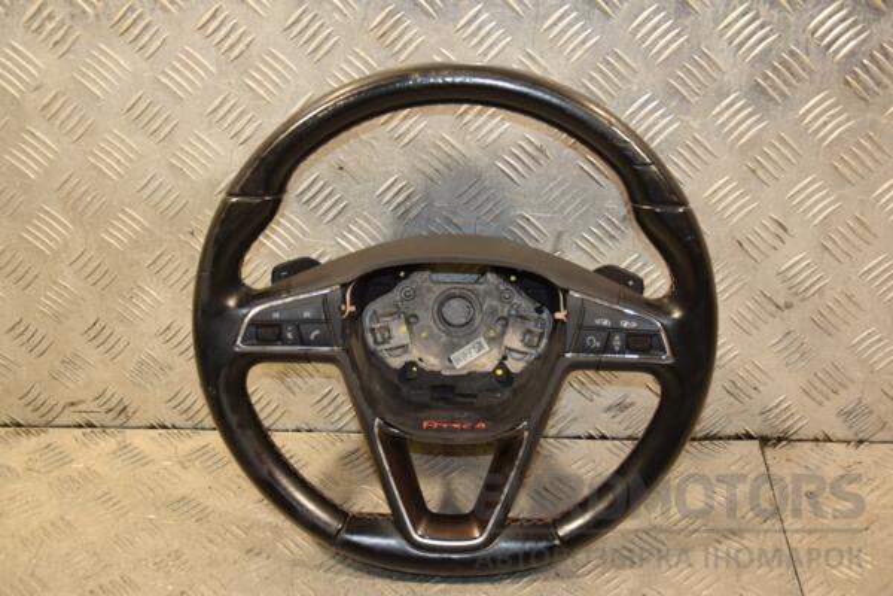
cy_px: 298
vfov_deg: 26.5
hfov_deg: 38.9
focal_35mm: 51
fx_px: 1265
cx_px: 446
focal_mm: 34
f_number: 5
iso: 800
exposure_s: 1/160
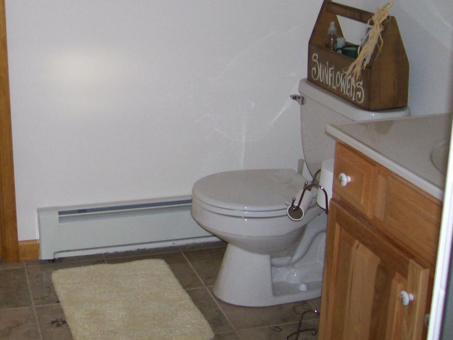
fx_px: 746
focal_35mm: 57
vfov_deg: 25.5
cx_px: 114
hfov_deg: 33.1
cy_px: 117
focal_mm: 6
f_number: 2.7
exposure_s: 1/64
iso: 140
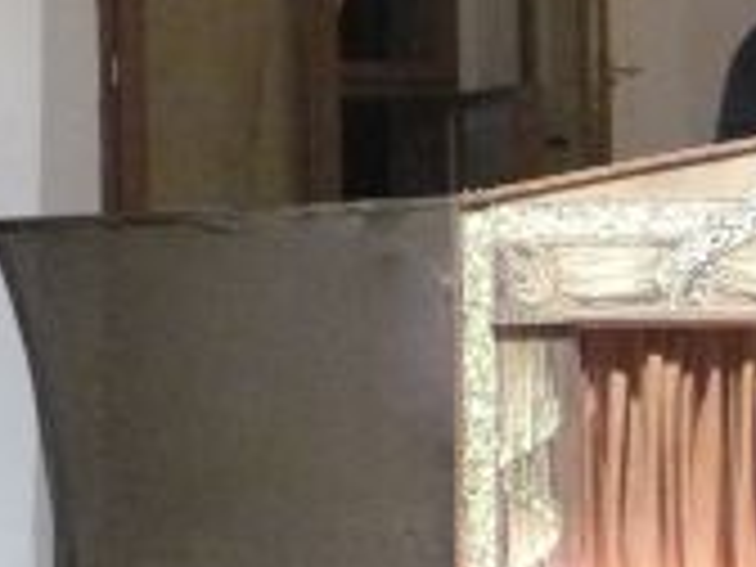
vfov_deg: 9.0
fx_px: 3582
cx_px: 778
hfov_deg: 11.9
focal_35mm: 164
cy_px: 130
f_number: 4.5
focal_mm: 12.3
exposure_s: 1/15
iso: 1600
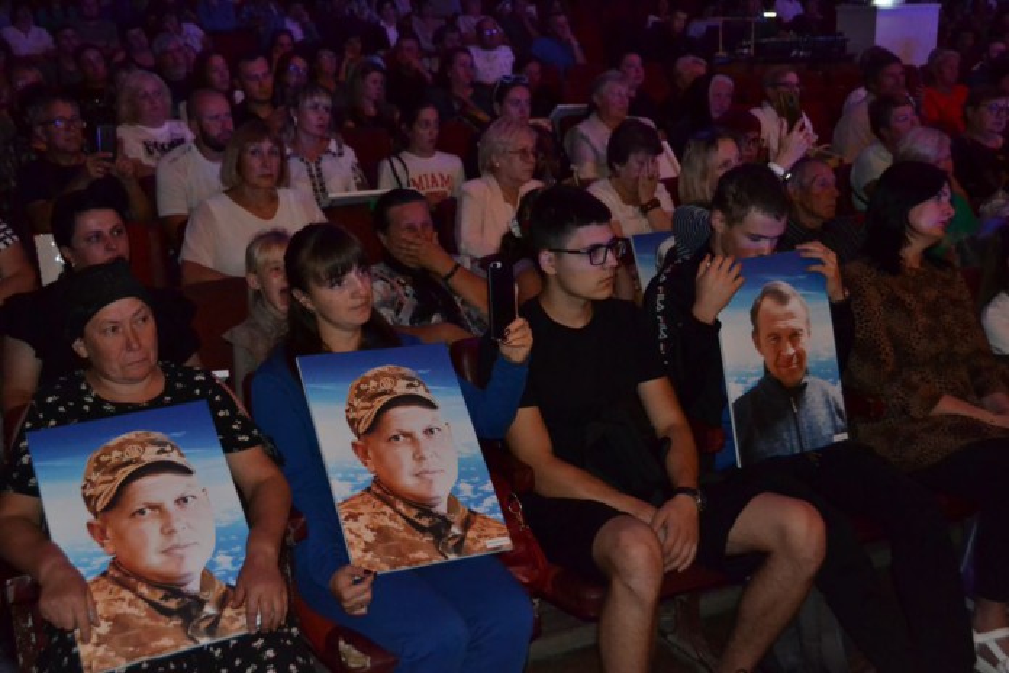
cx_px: 504
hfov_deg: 46.4
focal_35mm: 42
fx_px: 1177
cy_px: 336
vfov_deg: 31.9
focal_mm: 28
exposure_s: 1/60
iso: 3200
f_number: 4.5
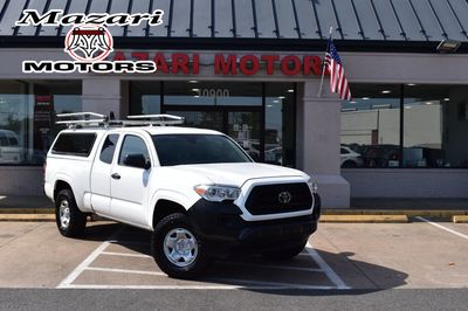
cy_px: 156
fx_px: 585
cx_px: 234
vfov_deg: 29.8
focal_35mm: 45
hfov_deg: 43.6
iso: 280
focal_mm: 30
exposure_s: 1/500
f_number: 11
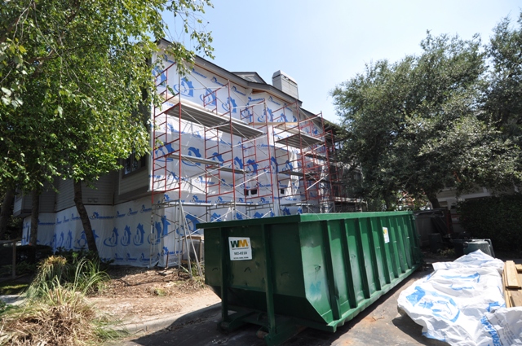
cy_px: 173
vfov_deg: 67.2
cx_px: 261
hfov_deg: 90.1
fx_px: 261
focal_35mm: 18
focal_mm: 12
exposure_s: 1/1250
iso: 200
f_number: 4
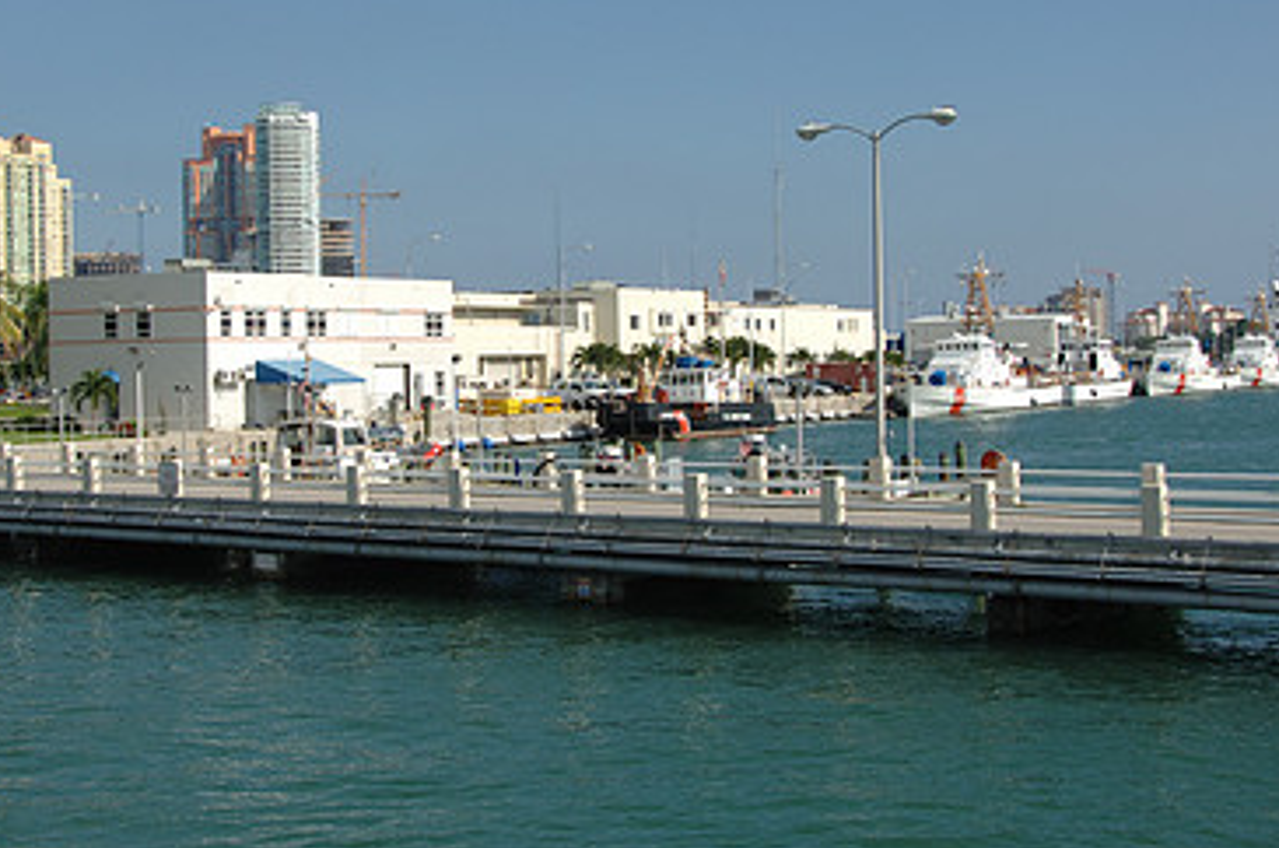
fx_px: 2199
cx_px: 547
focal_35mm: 62
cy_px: 331
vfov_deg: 21.8
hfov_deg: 32.4
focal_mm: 26
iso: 100
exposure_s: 1/320
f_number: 8.5
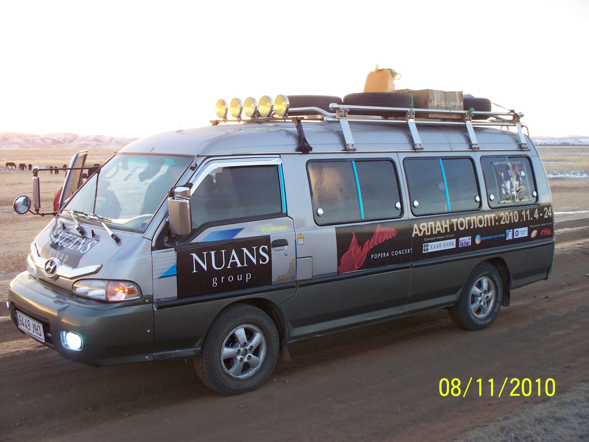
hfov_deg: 40.4
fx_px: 800
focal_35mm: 47
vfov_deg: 30.9
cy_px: 221
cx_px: 294
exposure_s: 1/60
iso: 250
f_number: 2.9
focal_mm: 9.86
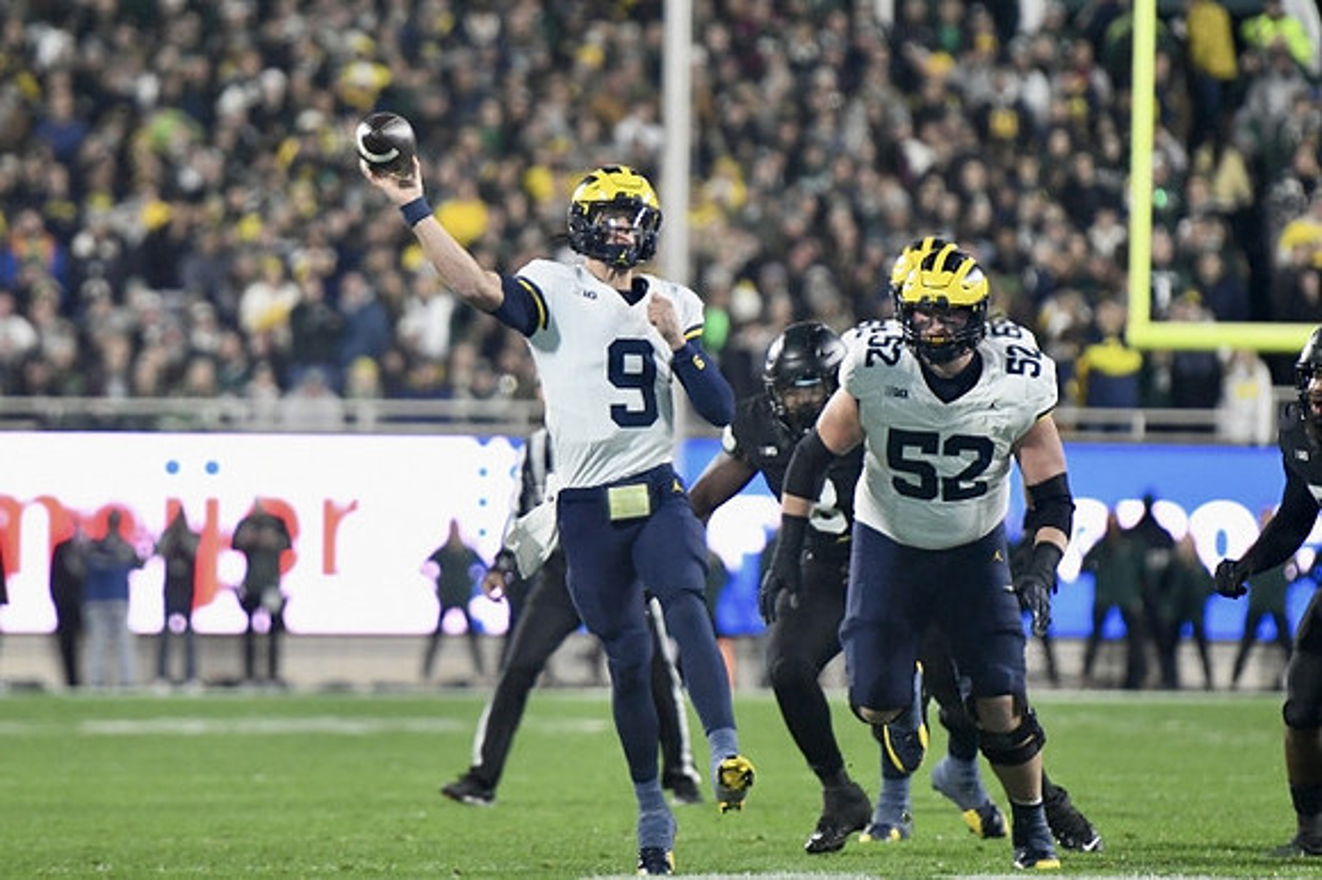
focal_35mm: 300
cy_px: 440
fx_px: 11010
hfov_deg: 6.9
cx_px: 661
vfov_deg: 4.6
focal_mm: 200
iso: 3200
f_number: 2.8
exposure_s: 1/1250
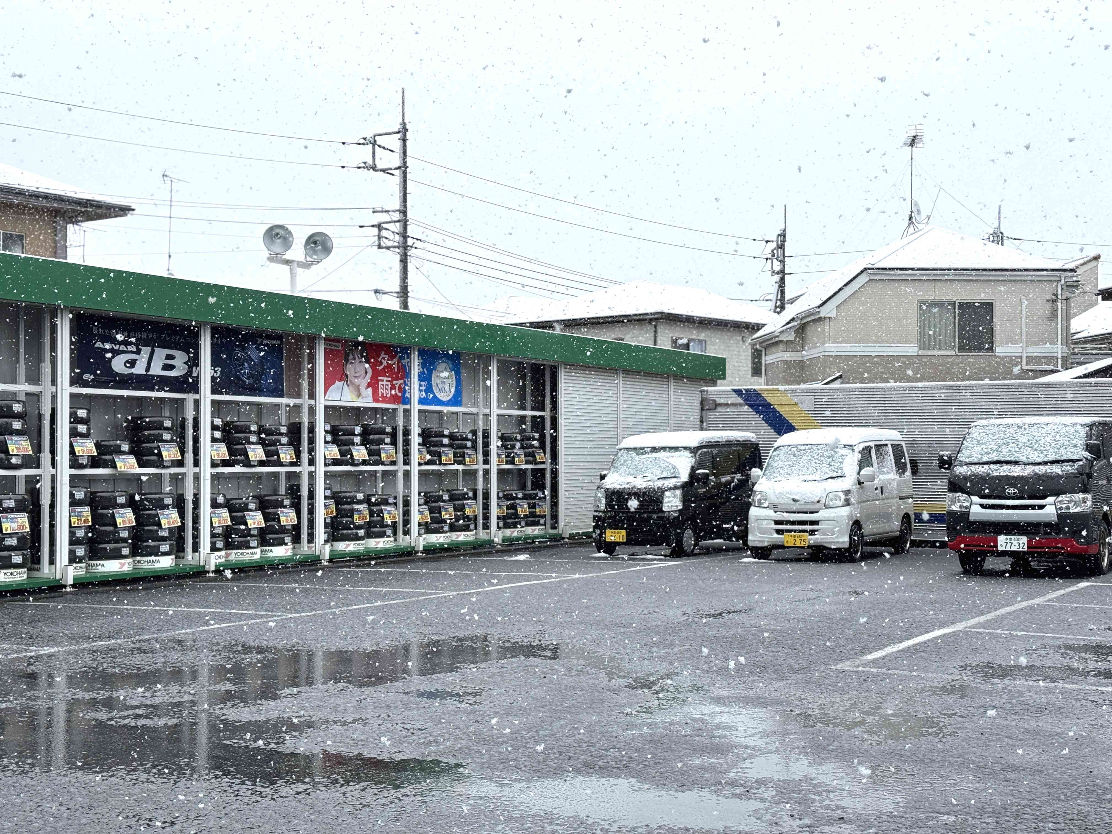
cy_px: 417
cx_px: 556
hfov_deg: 39.7
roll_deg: +0.1
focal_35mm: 48
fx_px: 1542
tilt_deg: +1.1
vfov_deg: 30.3
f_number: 1.78
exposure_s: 1/1869
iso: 64
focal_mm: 6.76
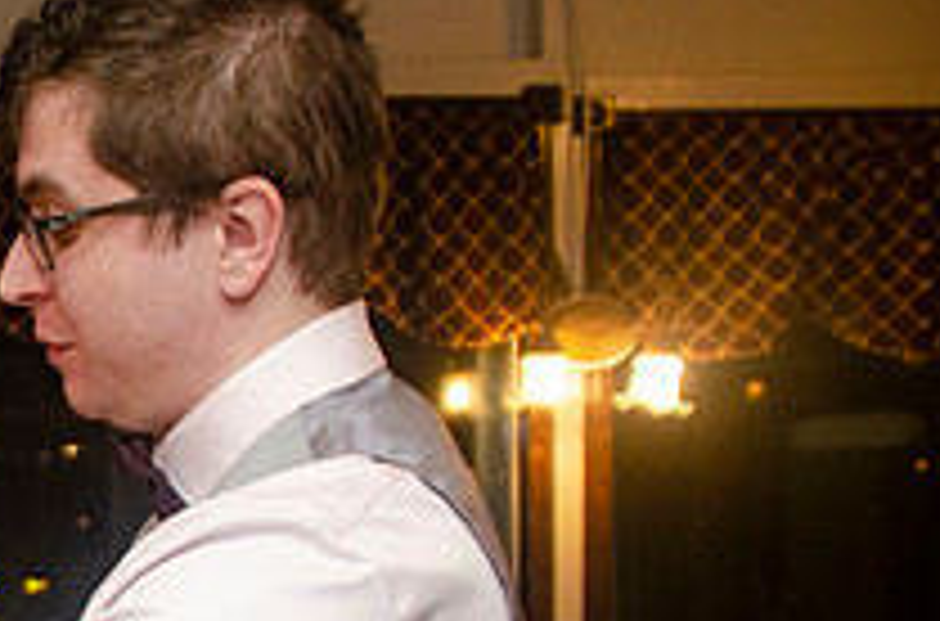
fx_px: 1952
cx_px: -346
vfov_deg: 17.5
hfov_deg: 23.3
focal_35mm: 75
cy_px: 666
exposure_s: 1/60
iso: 400
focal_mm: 18
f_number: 3.5
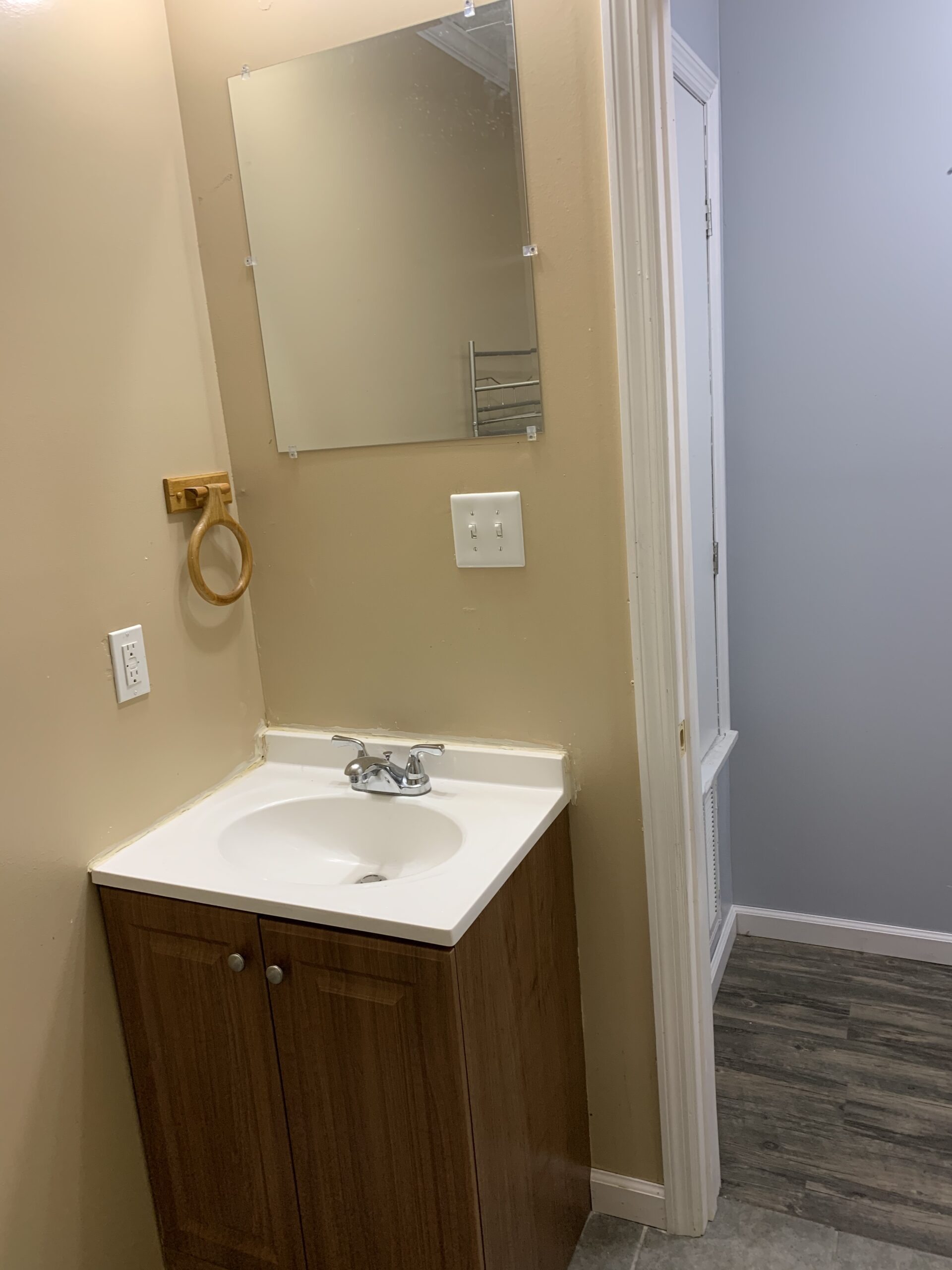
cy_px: 635
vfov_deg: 67.3
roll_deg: +5.7
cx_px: 476
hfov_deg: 53.1
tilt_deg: -12.7
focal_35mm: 26
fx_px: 953
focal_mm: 4.25
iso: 80
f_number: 1.8
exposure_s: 1/60
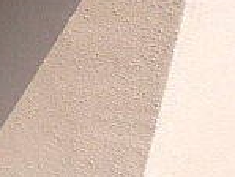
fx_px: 611
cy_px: 234
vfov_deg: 15.6
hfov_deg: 16.4
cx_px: -241
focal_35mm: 90
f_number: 3.5
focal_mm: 3.7
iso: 125
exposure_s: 1/250
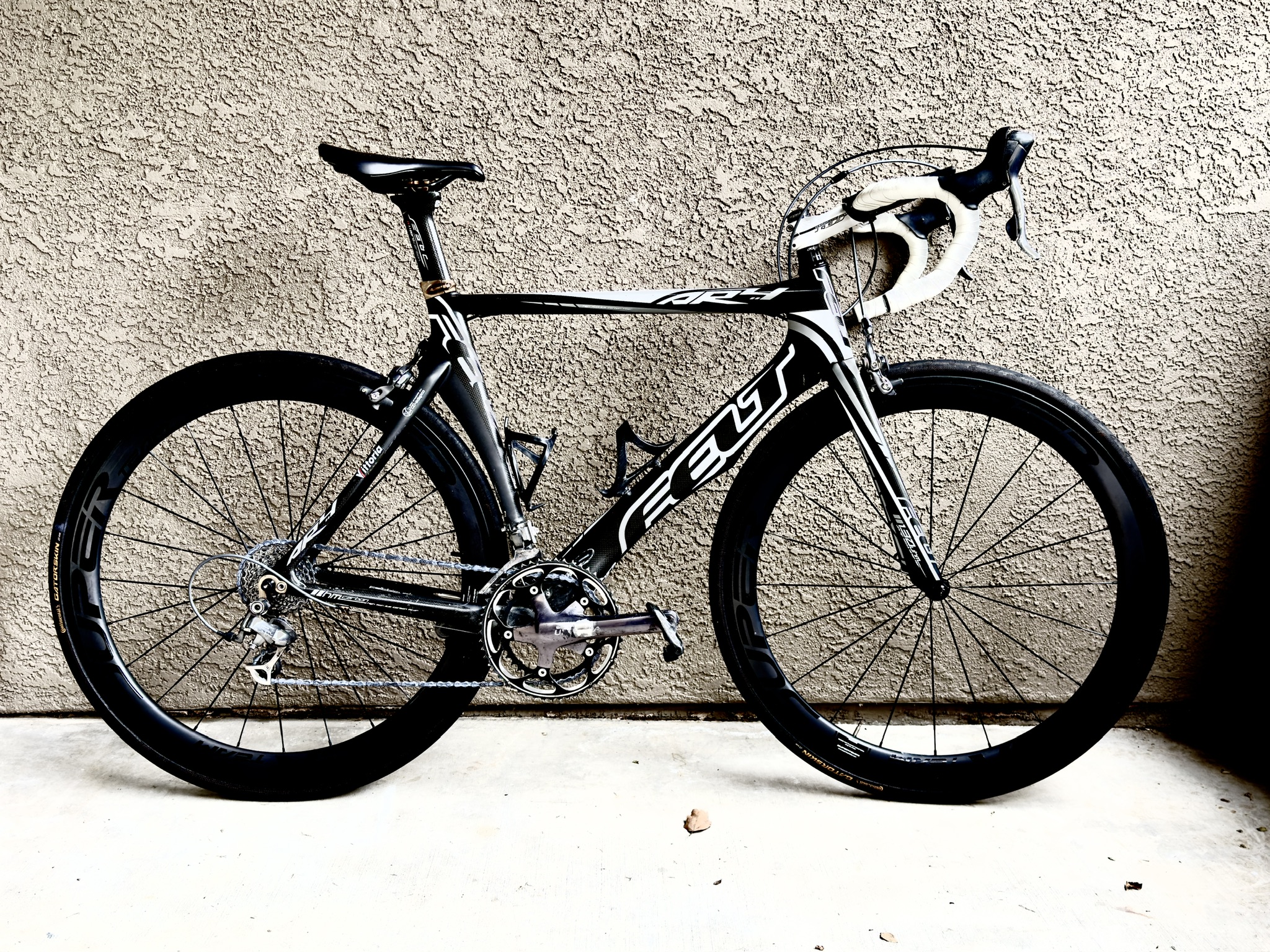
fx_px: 1284
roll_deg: +0.3
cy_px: 476
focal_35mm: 35
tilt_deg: -10.1
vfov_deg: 40.7
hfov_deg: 52.6
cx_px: 635
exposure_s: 1/121
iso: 80
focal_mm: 6.76
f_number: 1.78
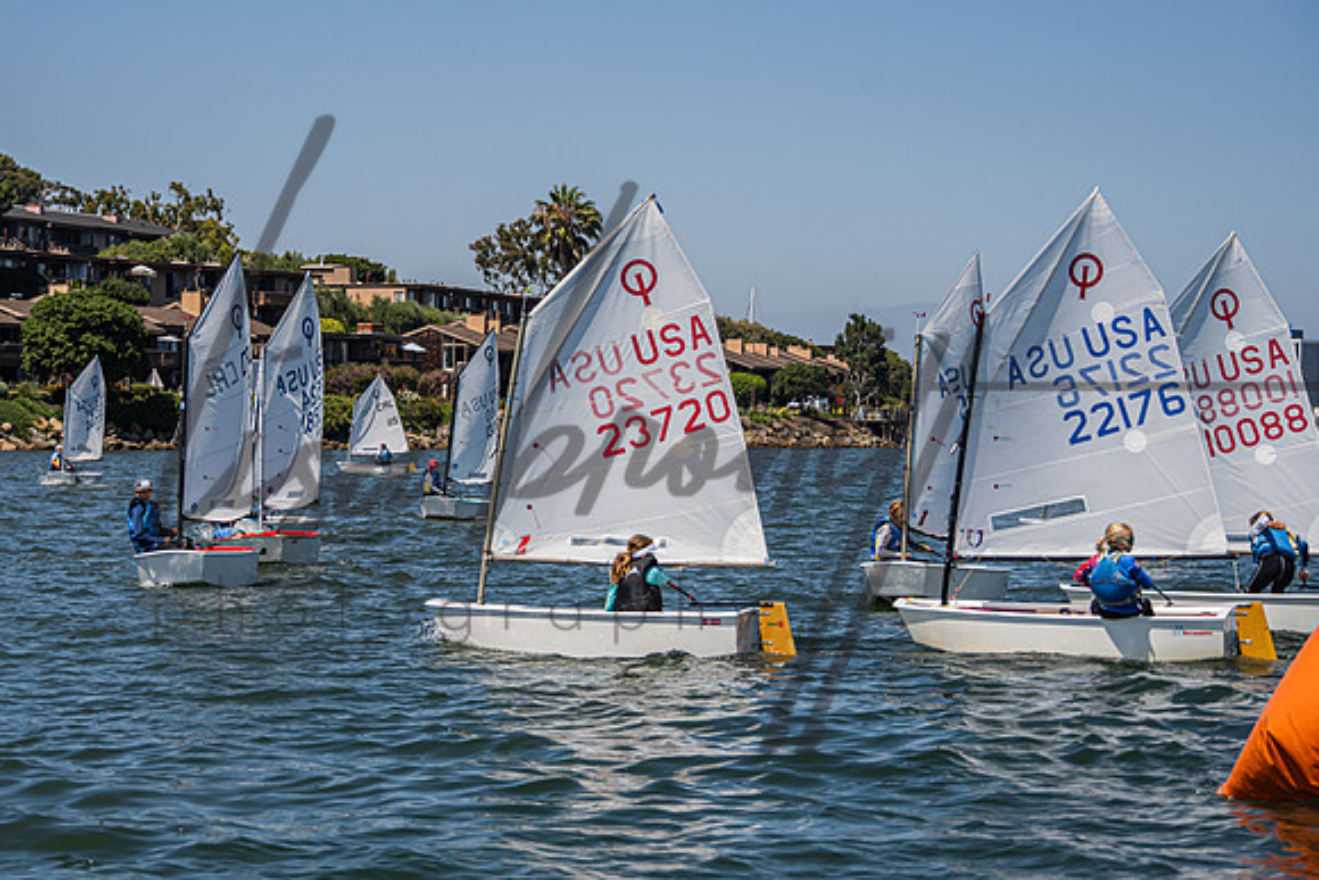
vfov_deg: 15.1
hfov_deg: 22.4
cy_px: 424
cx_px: 466
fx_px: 3325
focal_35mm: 91
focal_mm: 70
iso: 250
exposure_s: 1/1000
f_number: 6
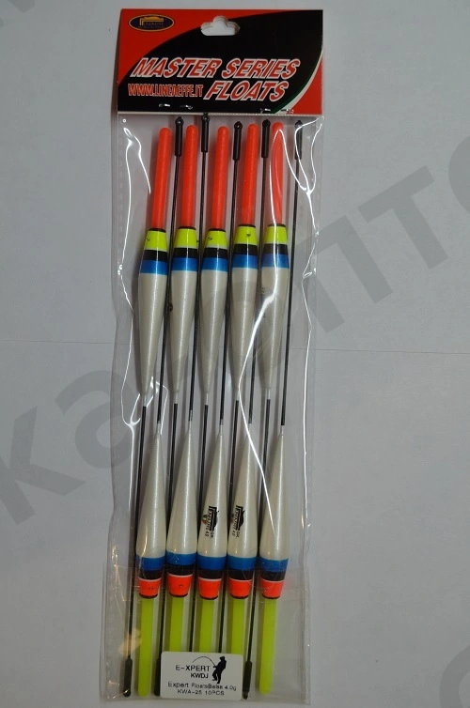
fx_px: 943
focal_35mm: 48
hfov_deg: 28.0
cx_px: 235
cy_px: 354
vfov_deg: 41.2
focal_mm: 32
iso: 280
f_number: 5.6
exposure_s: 1/60
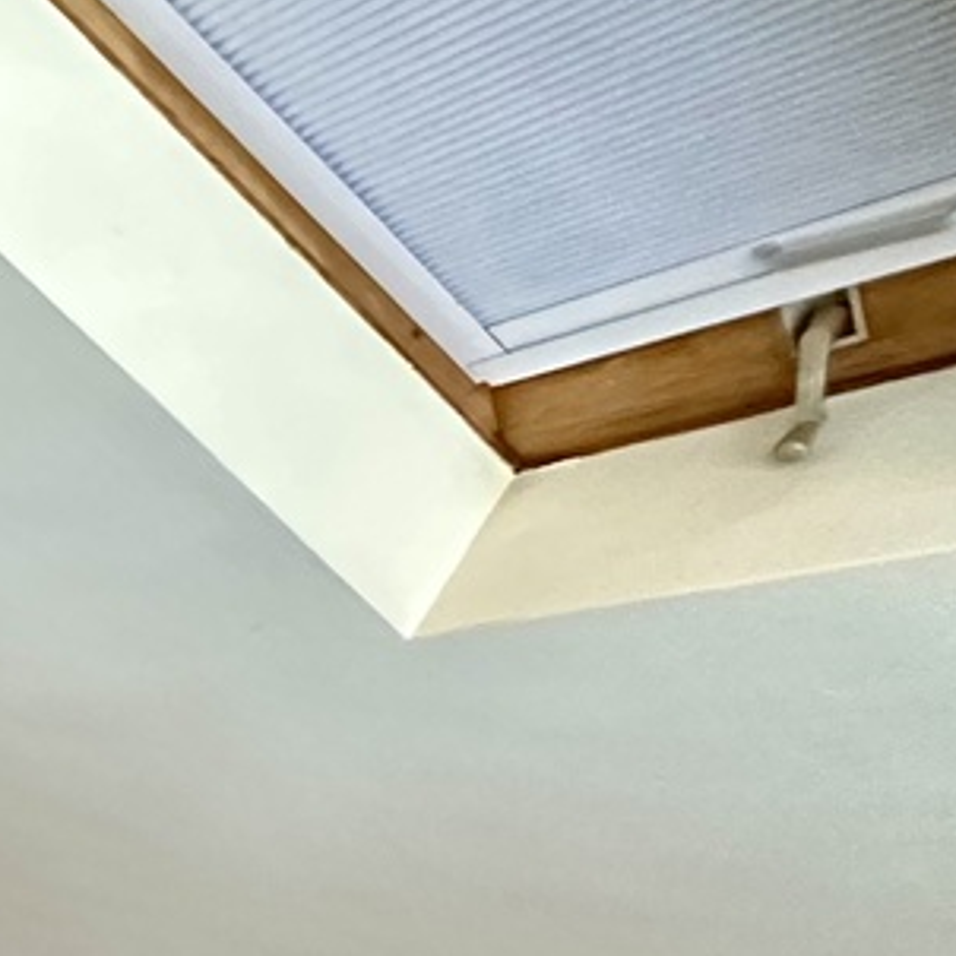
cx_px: -1193
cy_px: 1257
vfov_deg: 25.0
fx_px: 1843
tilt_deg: -9.8
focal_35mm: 59
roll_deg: +1.5
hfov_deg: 16.5
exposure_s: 1/60
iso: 1000
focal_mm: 2.22
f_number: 2.2
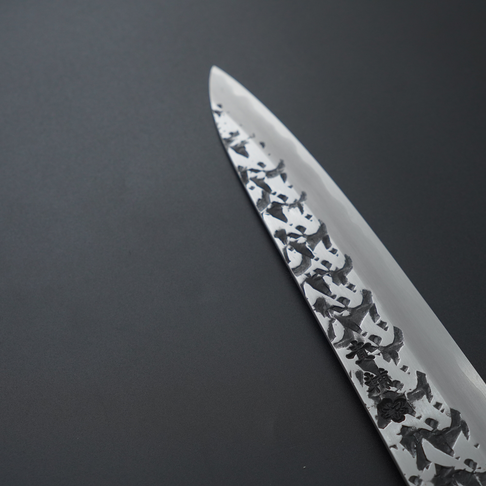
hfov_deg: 28.2
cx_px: 263
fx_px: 967
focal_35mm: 61
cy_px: 243
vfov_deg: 28.2
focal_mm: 31.8
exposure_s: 1/160
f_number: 5
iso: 500
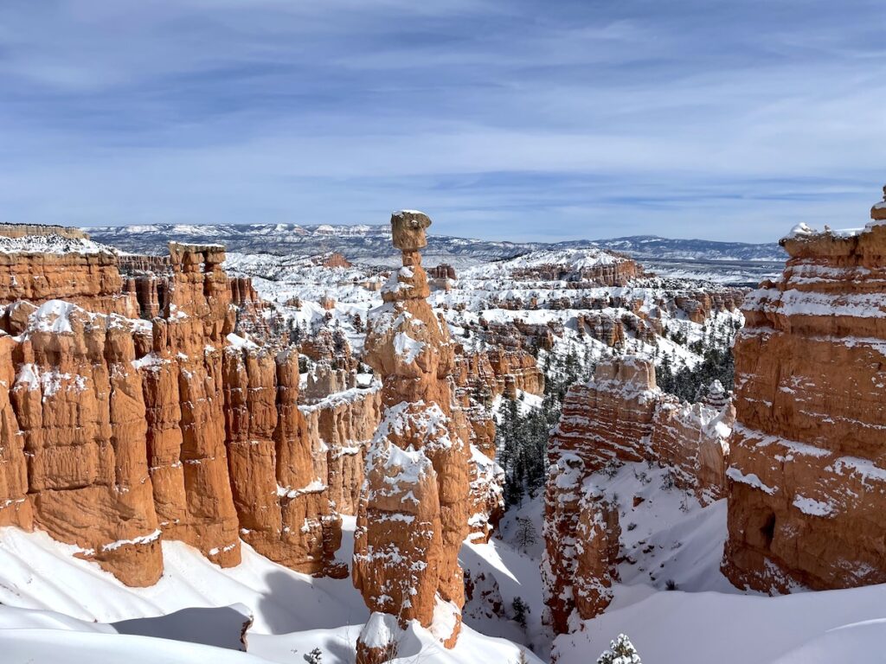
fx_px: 665
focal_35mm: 26
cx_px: 443
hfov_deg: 67.3
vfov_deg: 53.1
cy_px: 332
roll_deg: +0.0
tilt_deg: -5.0
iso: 32
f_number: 1.6
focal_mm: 4.2
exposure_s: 1/10753
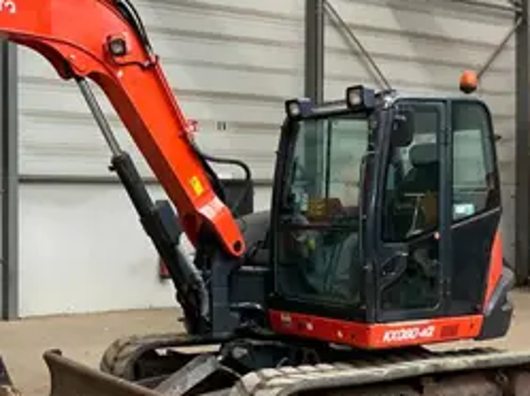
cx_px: 111
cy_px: 215
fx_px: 856
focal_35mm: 56
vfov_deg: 26.0
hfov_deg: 33.5
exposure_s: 1/60
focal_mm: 3
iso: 125
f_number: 1.8
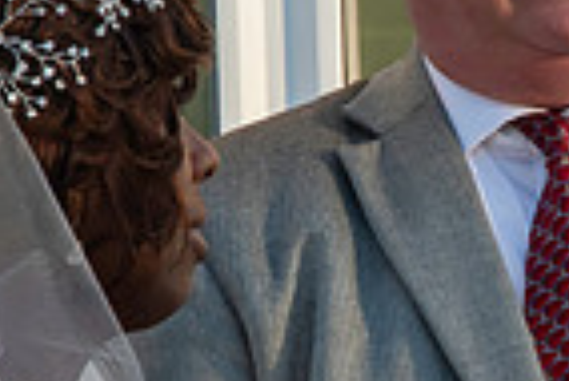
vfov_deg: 2.2
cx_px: 588
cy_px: 263
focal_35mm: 631
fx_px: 9983
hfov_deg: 3.3
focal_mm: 80
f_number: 10
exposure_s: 1/250
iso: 400
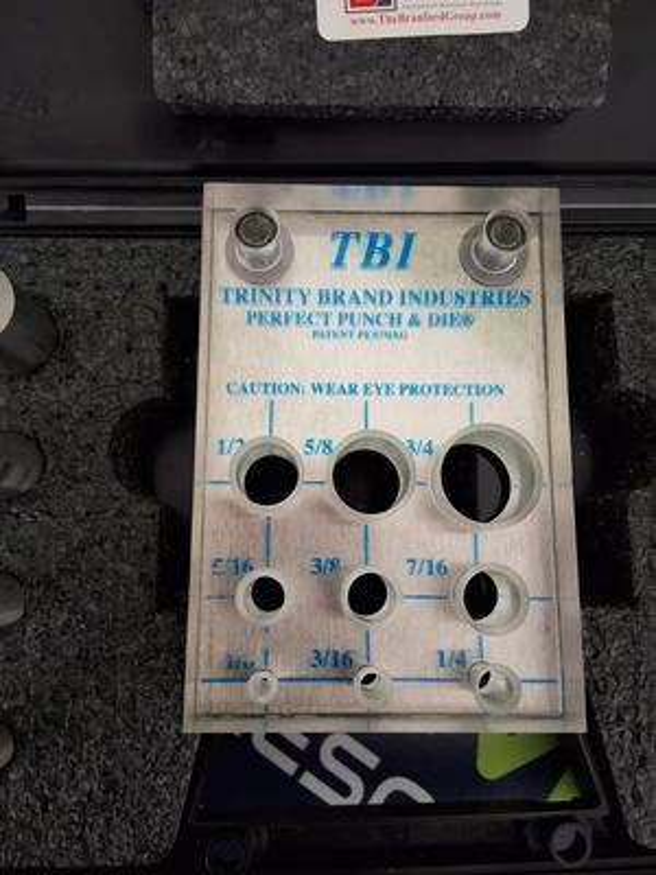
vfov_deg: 63.4
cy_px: 438
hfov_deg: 49.7
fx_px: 707
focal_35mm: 28
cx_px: 328
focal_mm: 2.91
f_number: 1.9
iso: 200
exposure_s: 1/24
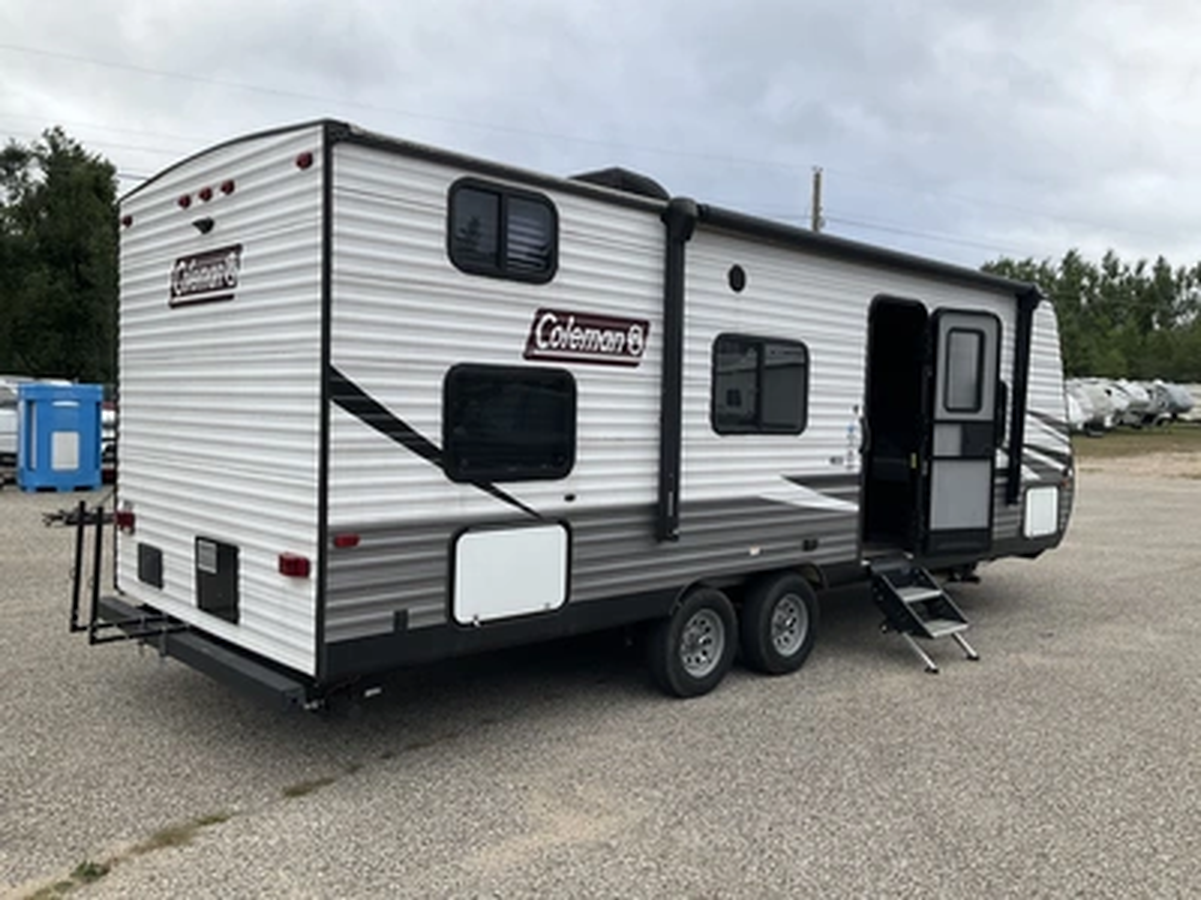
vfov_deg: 48.2
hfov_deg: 61.7
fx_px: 1006
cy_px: 450
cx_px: 600
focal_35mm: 29
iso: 25
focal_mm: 3
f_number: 1.8
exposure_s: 1/514
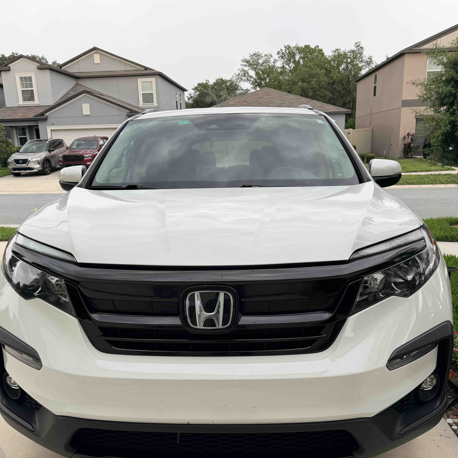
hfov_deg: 55.6
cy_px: 262
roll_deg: +1.0
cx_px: 226
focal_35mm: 29
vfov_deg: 55.4
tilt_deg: -12.9
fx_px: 434
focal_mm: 6.76
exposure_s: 1/293
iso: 64
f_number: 1.78
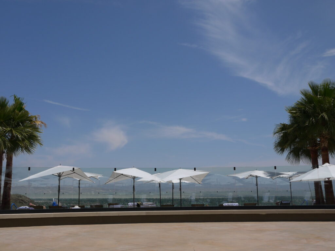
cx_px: 168
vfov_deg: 39.7
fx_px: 348
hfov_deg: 51.4
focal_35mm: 36
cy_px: 126
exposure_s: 1/640
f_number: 10
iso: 160
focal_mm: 18
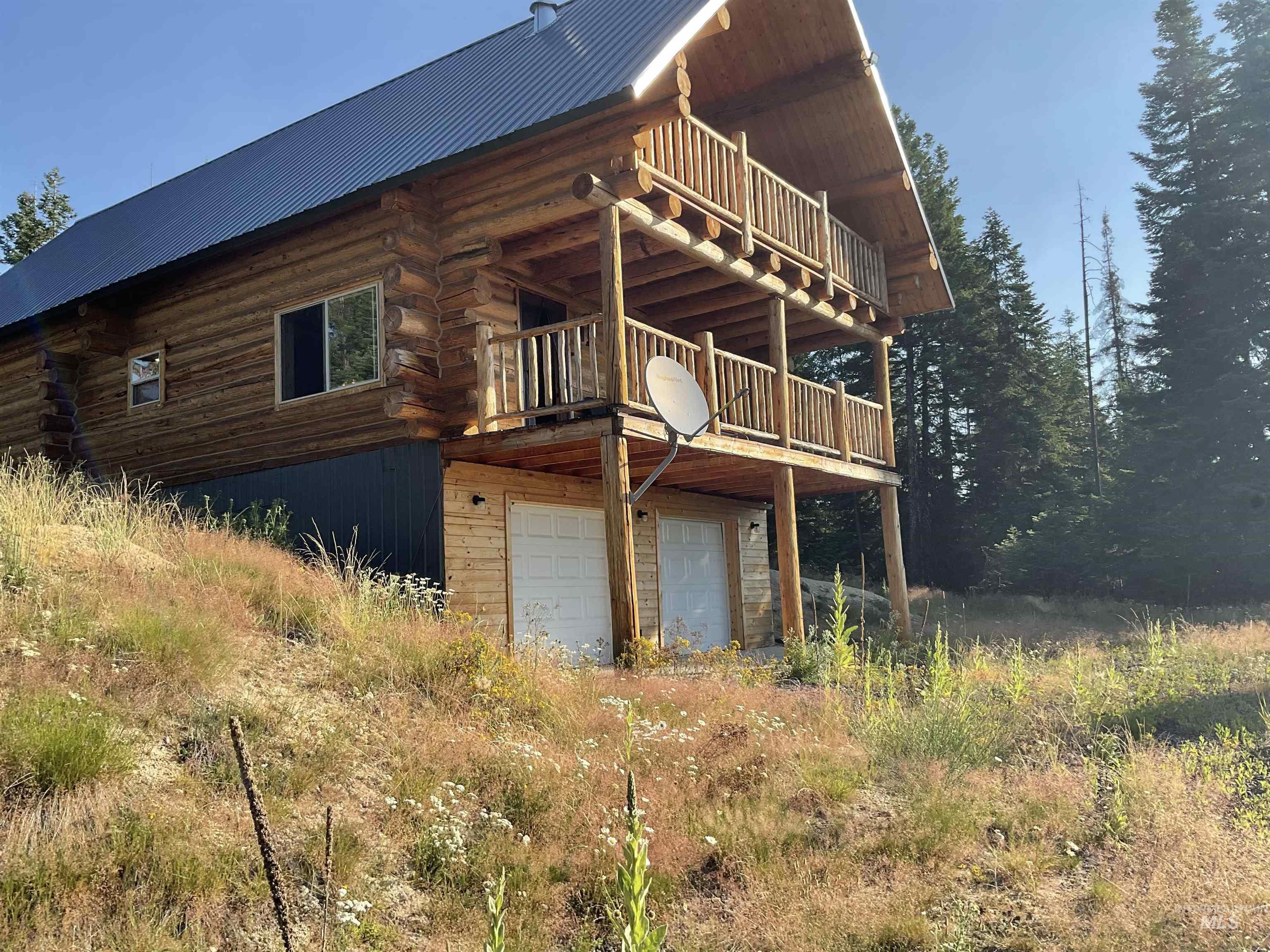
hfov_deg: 61.7
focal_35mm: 29
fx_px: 1064
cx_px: 635
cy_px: 476
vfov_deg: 48.2
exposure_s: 1/869
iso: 16
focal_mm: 3
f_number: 1.8
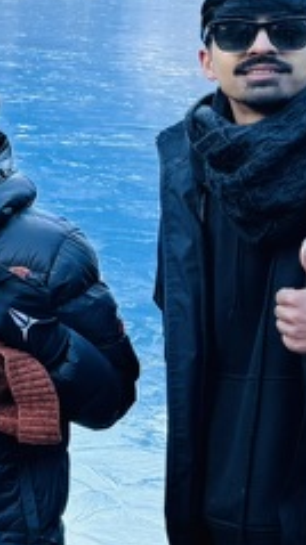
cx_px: -285
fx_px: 1620
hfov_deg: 10.1
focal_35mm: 112
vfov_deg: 18.9
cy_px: 112
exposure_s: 1/121
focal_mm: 6.76
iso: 64
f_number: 1.78
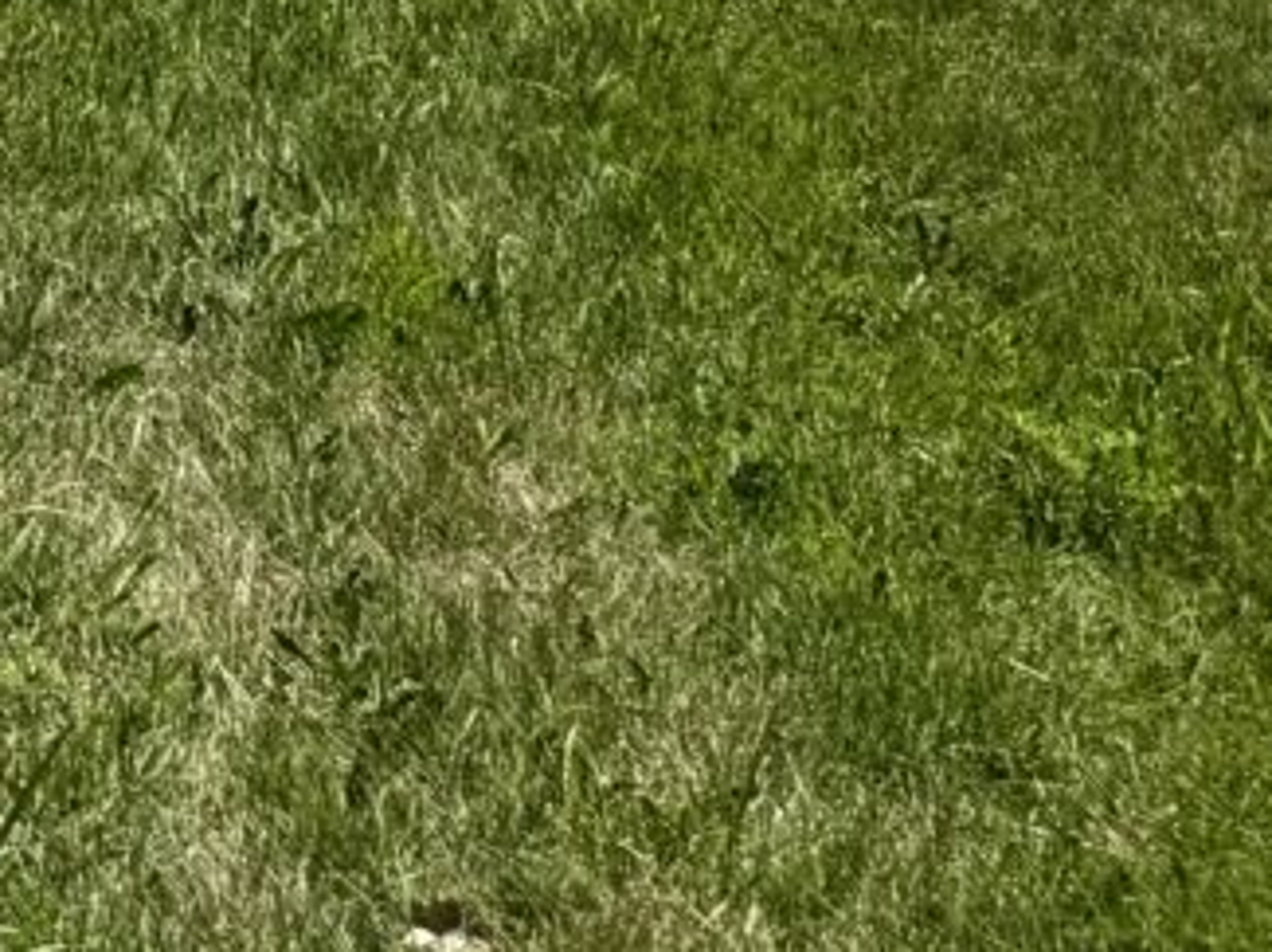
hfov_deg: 10.9
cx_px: -2113
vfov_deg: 9.1
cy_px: -1516
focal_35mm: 142
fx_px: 5212
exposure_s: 1/6410
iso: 80
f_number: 1.78
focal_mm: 6.76
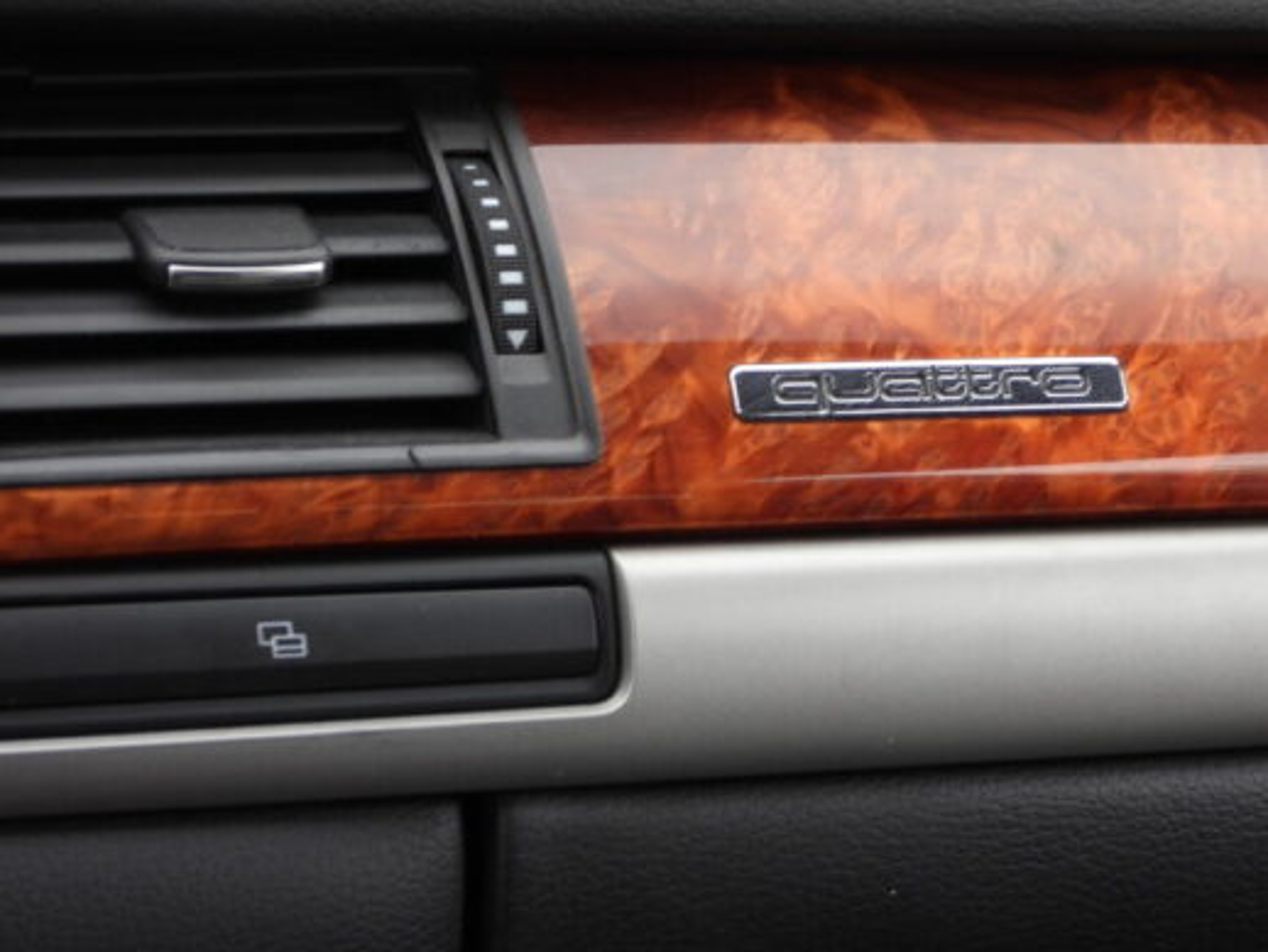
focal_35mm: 158
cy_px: 352
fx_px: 5790
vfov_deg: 9.4
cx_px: 852
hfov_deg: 12.5
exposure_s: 1/100
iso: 100
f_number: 4
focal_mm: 20.7
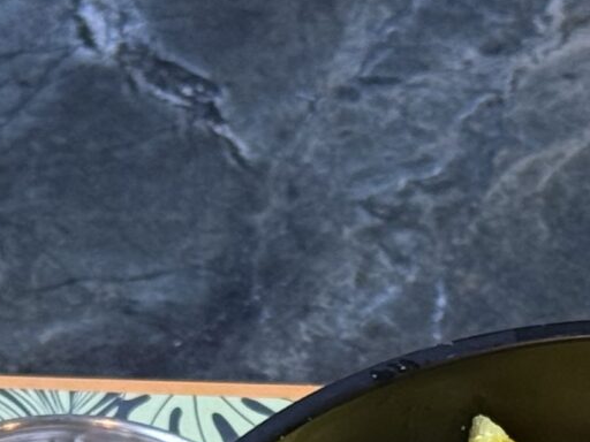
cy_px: 986
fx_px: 4091
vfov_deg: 6.0
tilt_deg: -47.4
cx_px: 258
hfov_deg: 8.2
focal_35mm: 240
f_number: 1.78
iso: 50
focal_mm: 6.76
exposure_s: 1/114
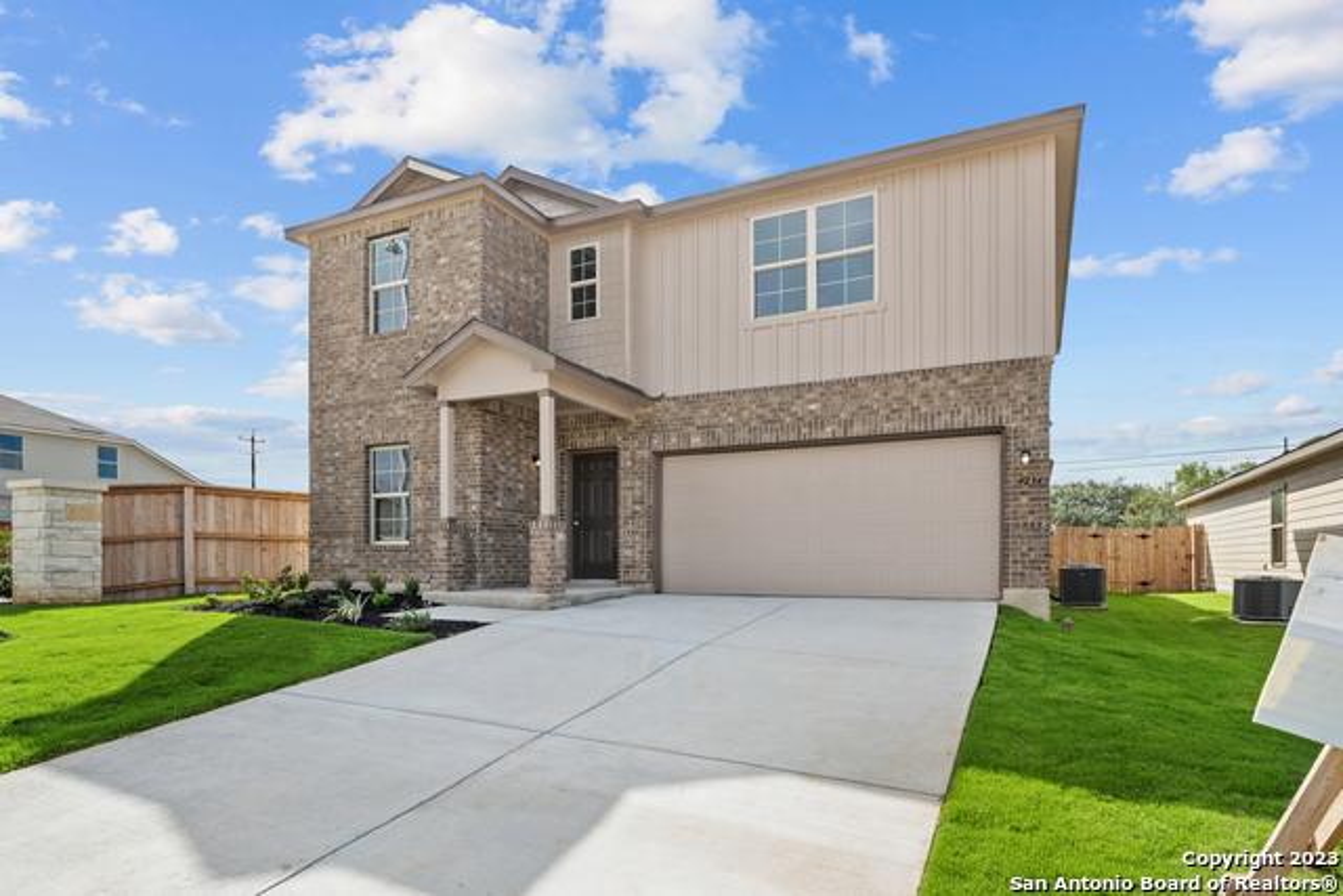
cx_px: 672
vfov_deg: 64.6
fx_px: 709
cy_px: 448
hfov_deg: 86.9
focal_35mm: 19
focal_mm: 19
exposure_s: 1/200
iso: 400
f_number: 13
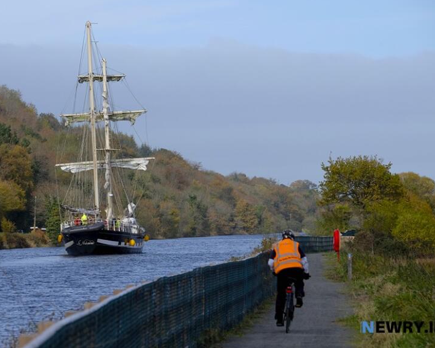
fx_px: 2613
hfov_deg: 9.5
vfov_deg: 7.6
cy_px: 167
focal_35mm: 203
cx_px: 192
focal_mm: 115
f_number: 5.6
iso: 400
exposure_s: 1/950
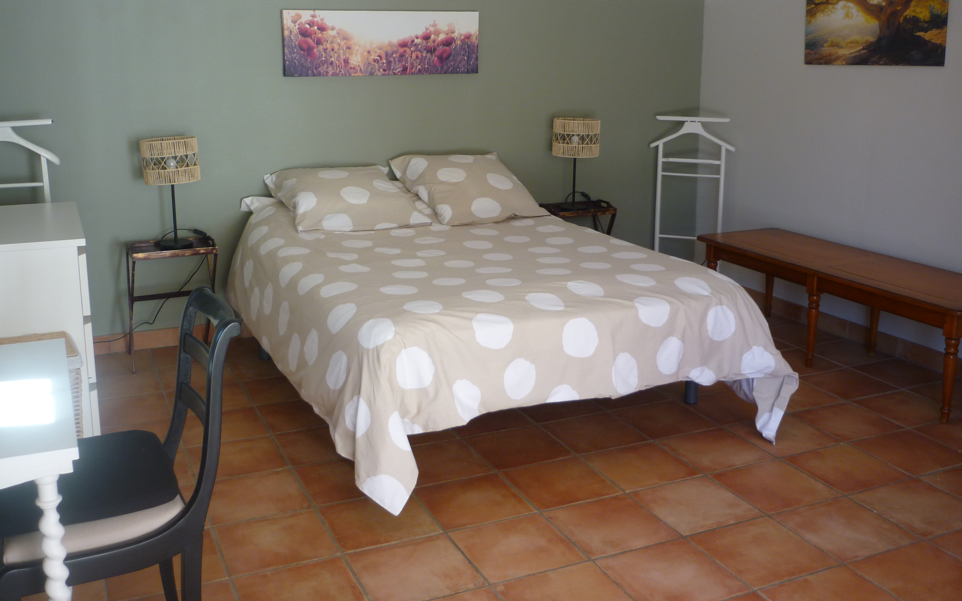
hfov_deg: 55.3
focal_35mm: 35
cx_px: 481
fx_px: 918
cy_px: 251
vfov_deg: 36.2
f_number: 2.8
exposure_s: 1/50
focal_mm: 5.5
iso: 80
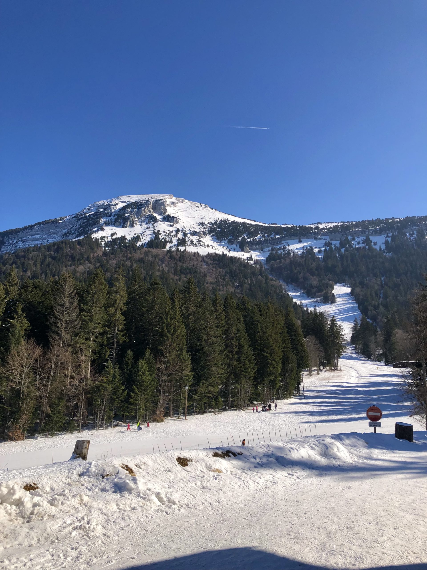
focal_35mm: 28
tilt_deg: +15.4
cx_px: 214
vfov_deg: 63.4
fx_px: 461
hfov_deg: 49.7
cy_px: 285
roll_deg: -0.1
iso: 20
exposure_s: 1/3040
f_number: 1.8
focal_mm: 3.99
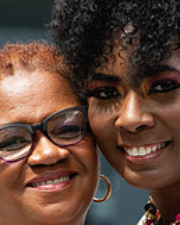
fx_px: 2794
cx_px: 102
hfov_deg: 3.7
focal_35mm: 420
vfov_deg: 4.6
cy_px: 218
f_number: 5.6
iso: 1250
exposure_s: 1/640
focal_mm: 160
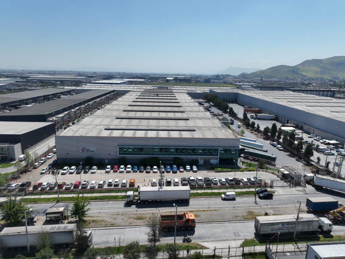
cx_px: 172
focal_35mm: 24
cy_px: 130
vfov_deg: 56.8
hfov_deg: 71.6
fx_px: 239
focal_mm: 12.29
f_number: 2.8
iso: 100
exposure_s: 1/2500
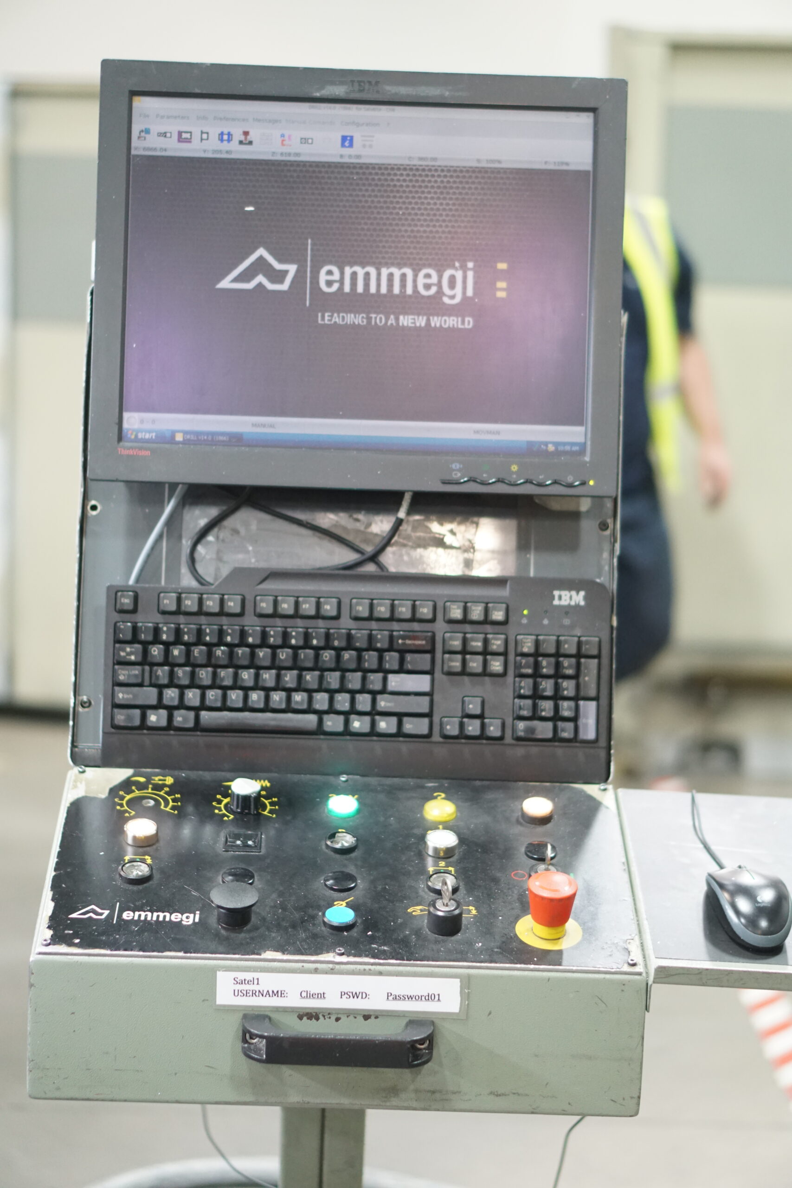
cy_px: 594
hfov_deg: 18.2
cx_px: 396
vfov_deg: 27.0
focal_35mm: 75
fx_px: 2474
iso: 1250
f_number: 1.8
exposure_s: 1/100
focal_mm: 50
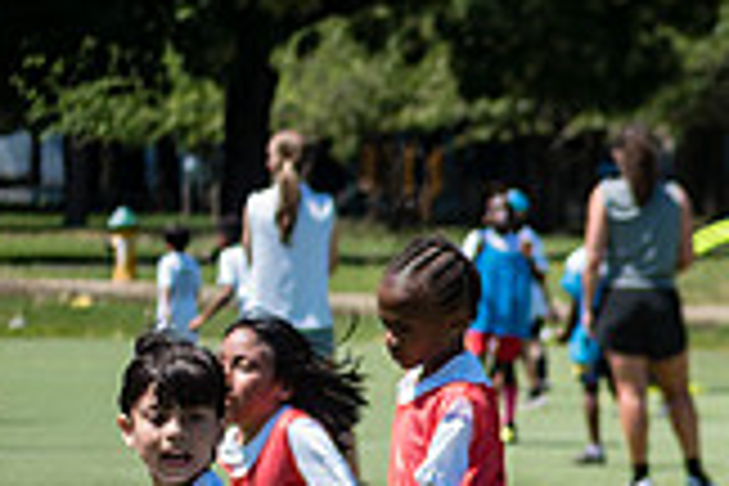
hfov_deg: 5.3
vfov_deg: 3.6
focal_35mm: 376
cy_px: 964
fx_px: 7613
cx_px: 1684
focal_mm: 80
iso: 200
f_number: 4
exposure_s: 1/1000
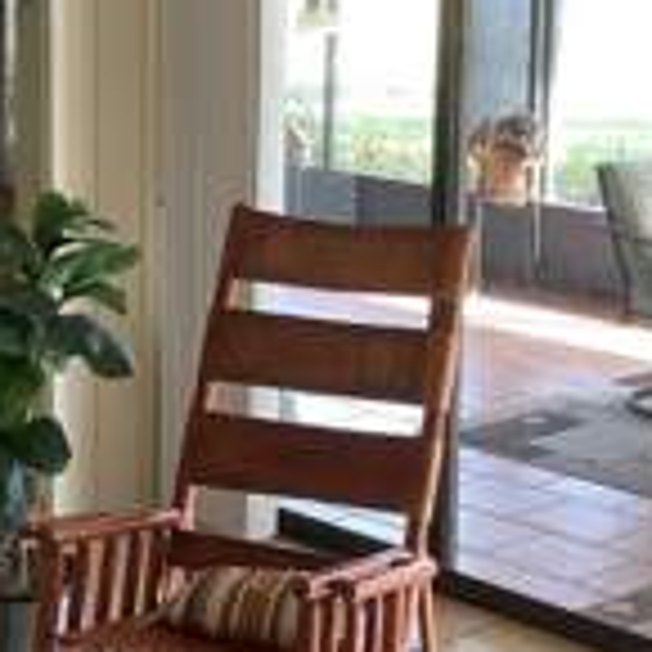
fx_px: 1939
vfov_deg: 19.0
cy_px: 189
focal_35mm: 91
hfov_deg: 19.0
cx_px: 207
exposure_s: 1/60
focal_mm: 3.3
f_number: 2.4
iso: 80
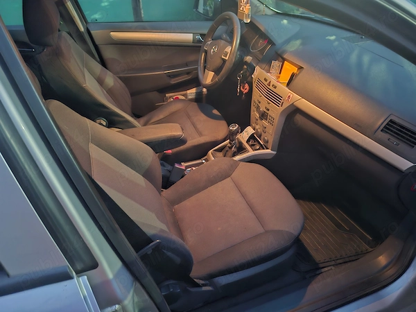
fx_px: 276
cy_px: 156
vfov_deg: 58.9
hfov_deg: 73.9
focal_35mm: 23
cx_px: 208
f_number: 1.8
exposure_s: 1/8
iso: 2000
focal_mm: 5.54
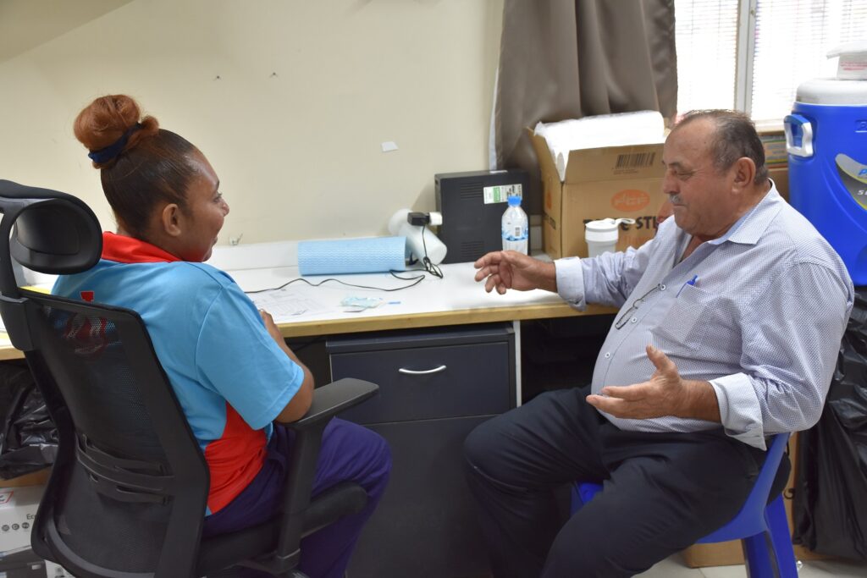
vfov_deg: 29.9
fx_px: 1084
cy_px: 289
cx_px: 434
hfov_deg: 43.6
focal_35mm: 45
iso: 800
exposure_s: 1/80
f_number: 4.5
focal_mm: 30
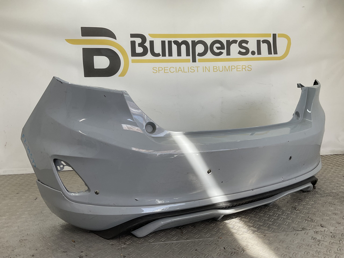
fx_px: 288
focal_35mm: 29
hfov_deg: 61.7
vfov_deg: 48.2
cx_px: 172
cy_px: 129
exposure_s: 1/209
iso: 16
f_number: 1.8
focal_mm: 3
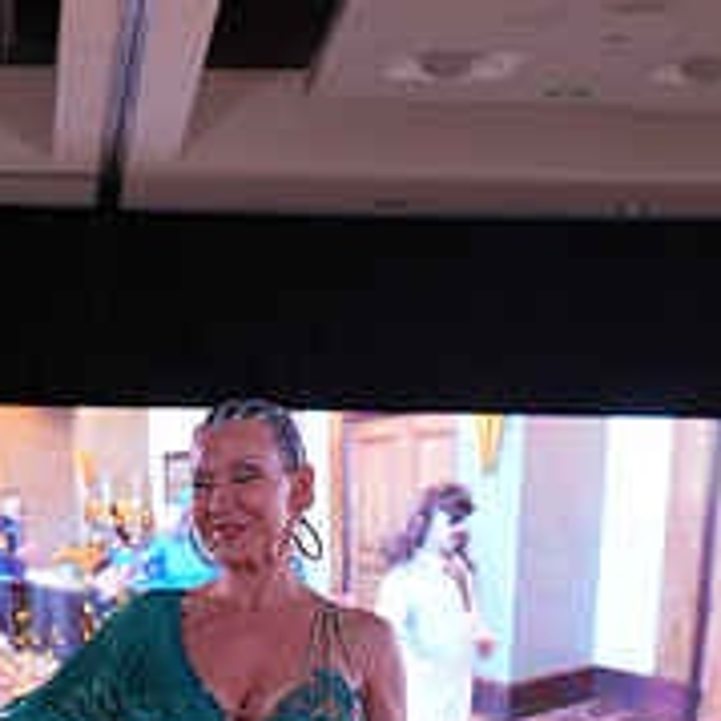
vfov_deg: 12.2
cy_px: 975
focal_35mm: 138
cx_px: -38
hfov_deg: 12.5
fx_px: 3252
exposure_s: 1/400
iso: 1600
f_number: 4
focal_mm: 50
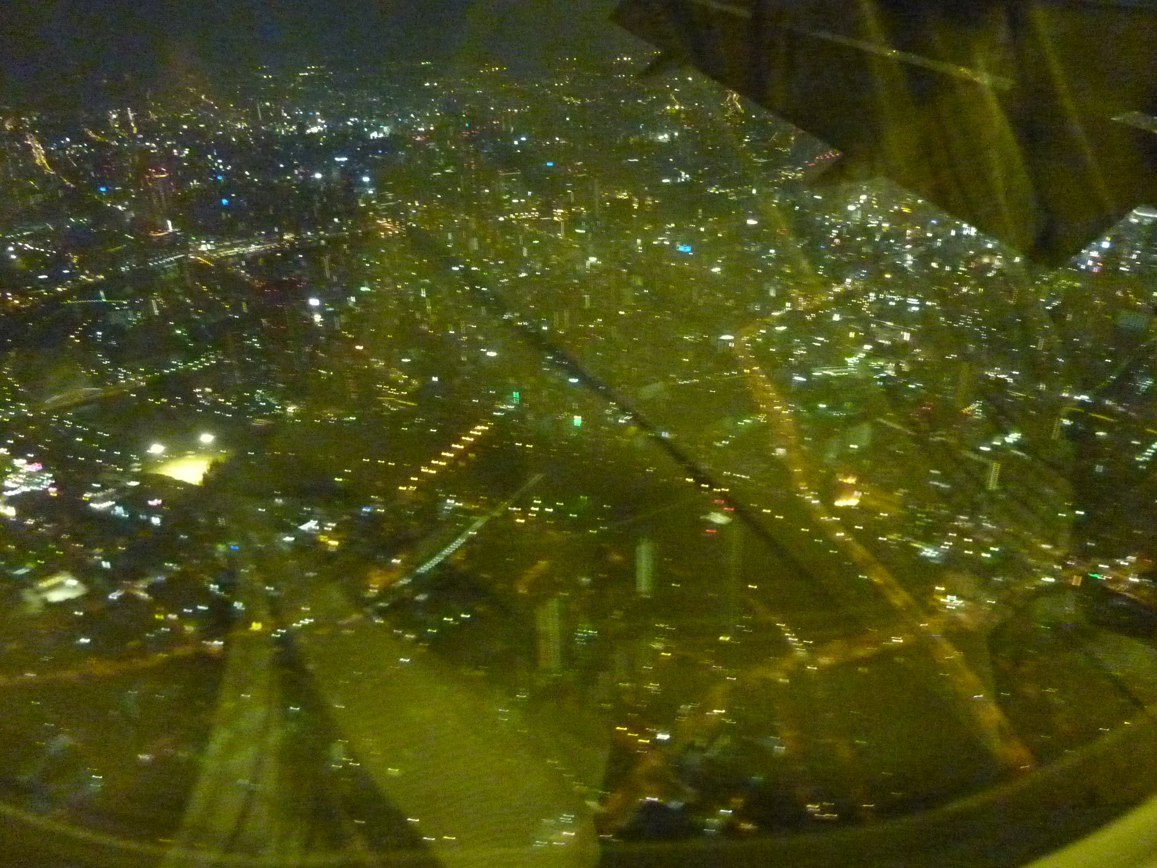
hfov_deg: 69.4
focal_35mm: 25
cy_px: 434
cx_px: 578
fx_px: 836
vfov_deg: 54.9
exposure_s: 1/8
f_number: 3.3
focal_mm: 4.1
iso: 1600
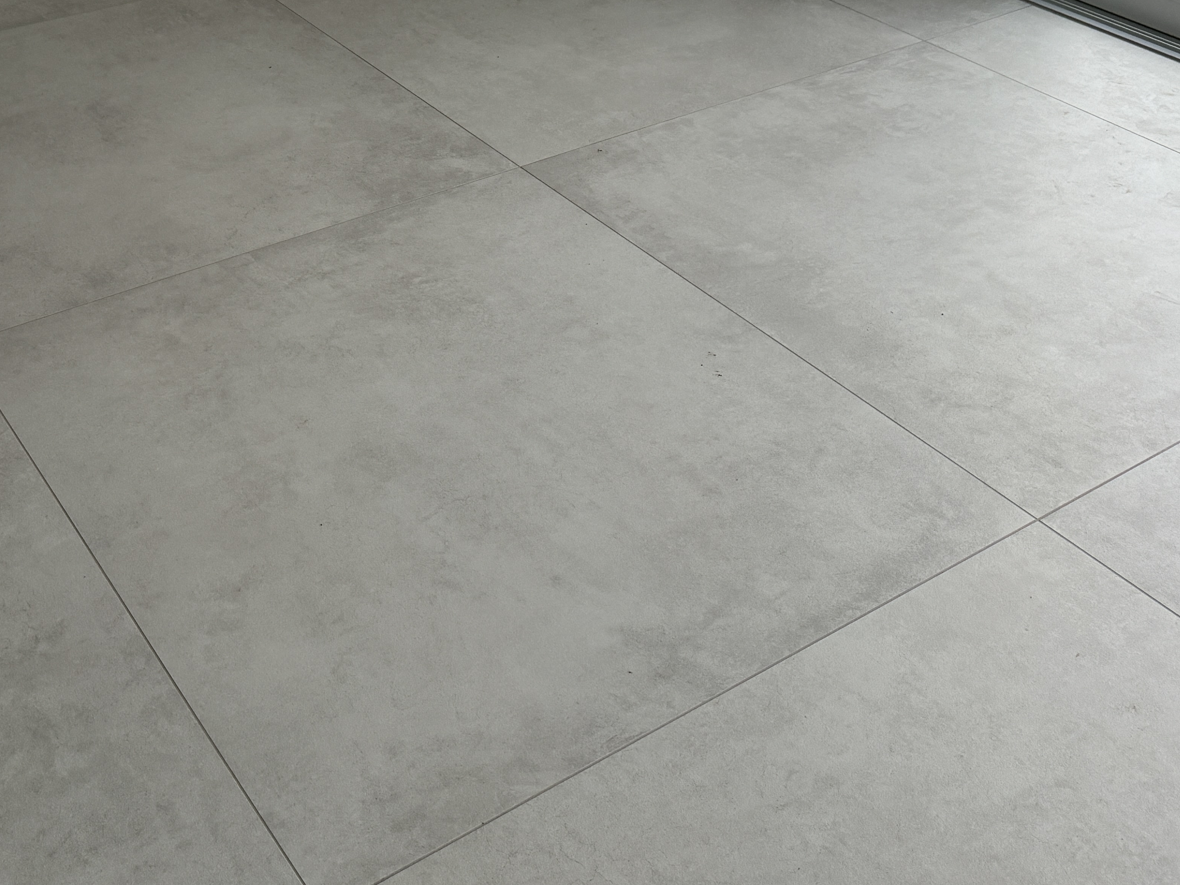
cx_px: 310
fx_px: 1500
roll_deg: +0.2
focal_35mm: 44
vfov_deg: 31.5
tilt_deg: -27.4
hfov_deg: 41.8
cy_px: 106
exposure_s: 1/77
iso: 200
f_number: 1.78
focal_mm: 6.86
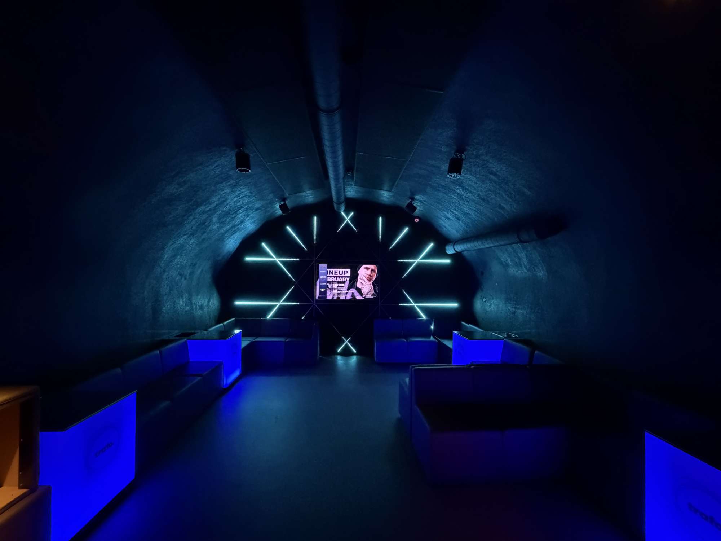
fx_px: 292
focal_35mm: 14
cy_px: 270
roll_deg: -0.4
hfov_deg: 102.1
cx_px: 360
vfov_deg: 85.7
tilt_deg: +0.5
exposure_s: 1/30
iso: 2500
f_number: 2.2
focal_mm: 2.22
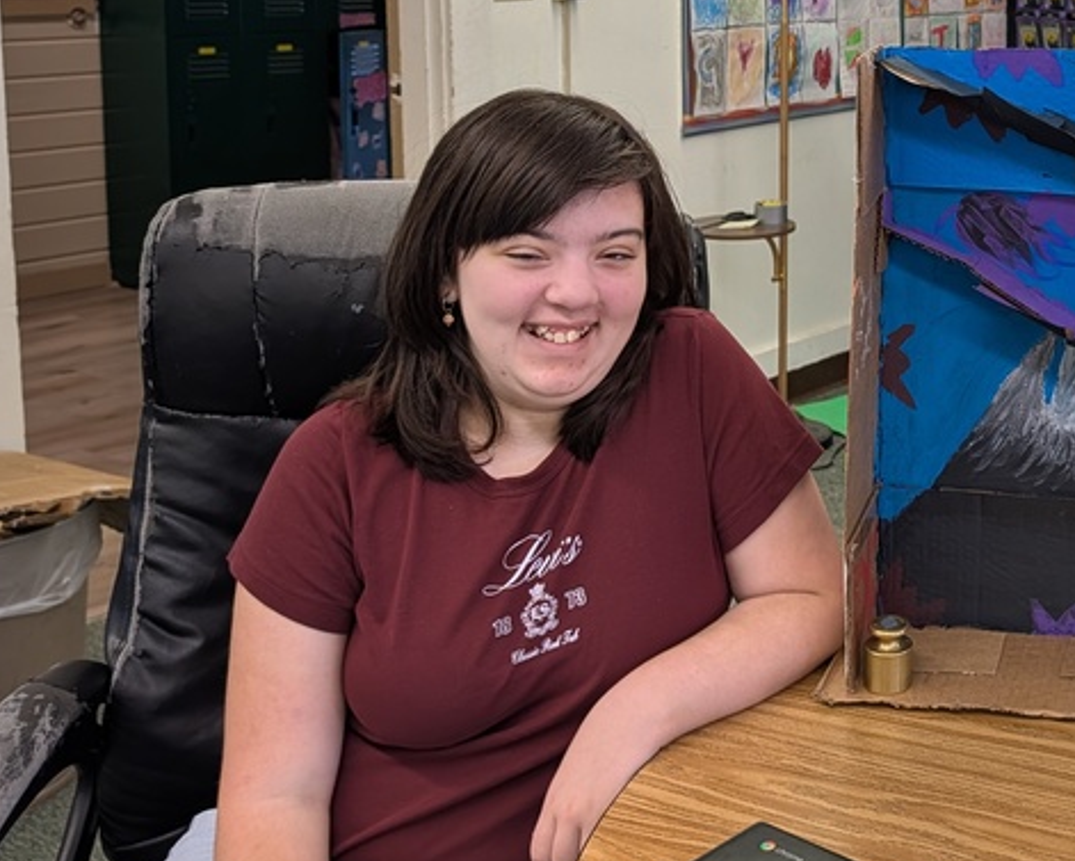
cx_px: 1125
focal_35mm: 51
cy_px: 127
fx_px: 1623
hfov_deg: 33.0
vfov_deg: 28.8
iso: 60
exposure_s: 1/60
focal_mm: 6.9
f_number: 1.68
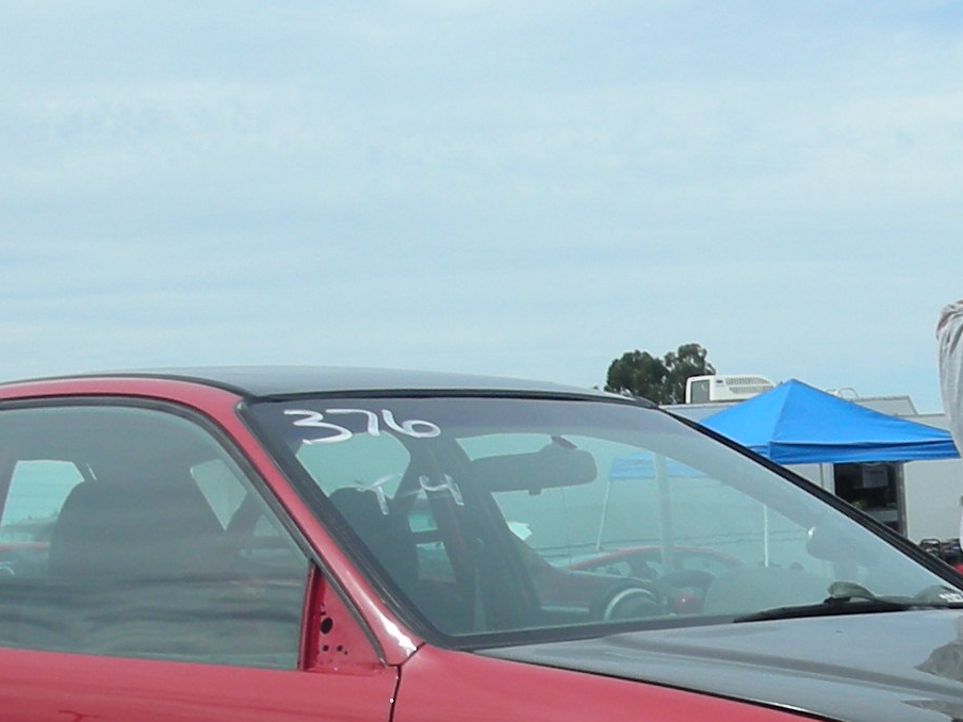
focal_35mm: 109
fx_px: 3032
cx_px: 780
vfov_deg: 13.4
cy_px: 689
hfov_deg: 17.9
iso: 50
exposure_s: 1/107
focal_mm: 5.8
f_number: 8.5
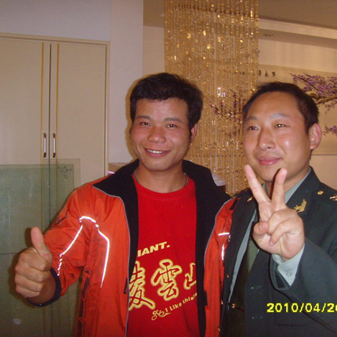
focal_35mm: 47
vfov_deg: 36.1
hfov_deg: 36.0
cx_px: 195
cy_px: 171
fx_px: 518
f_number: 3.5
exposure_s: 1/45
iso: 200
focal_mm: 6.6
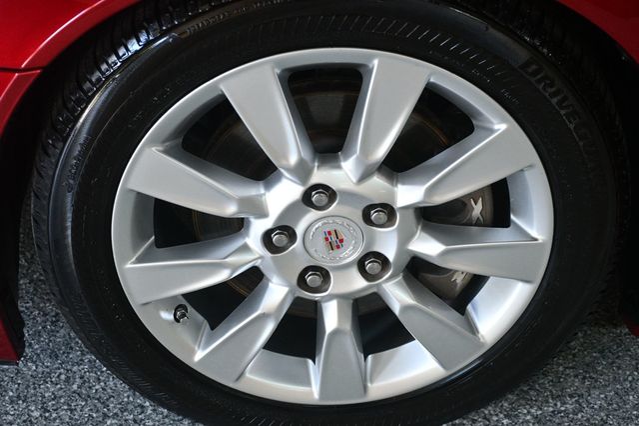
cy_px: 213
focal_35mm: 67
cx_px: 320
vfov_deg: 20.3
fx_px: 1189
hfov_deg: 30.1
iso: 1100
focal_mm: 45
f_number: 4.5
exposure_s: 1/125
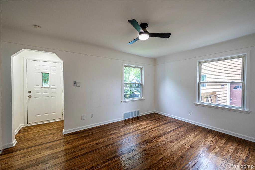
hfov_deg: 104.3
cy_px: 85
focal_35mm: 14
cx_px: 128
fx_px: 99
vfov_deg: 81.2
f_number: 8
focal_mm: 14
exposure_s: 1/30
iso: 200
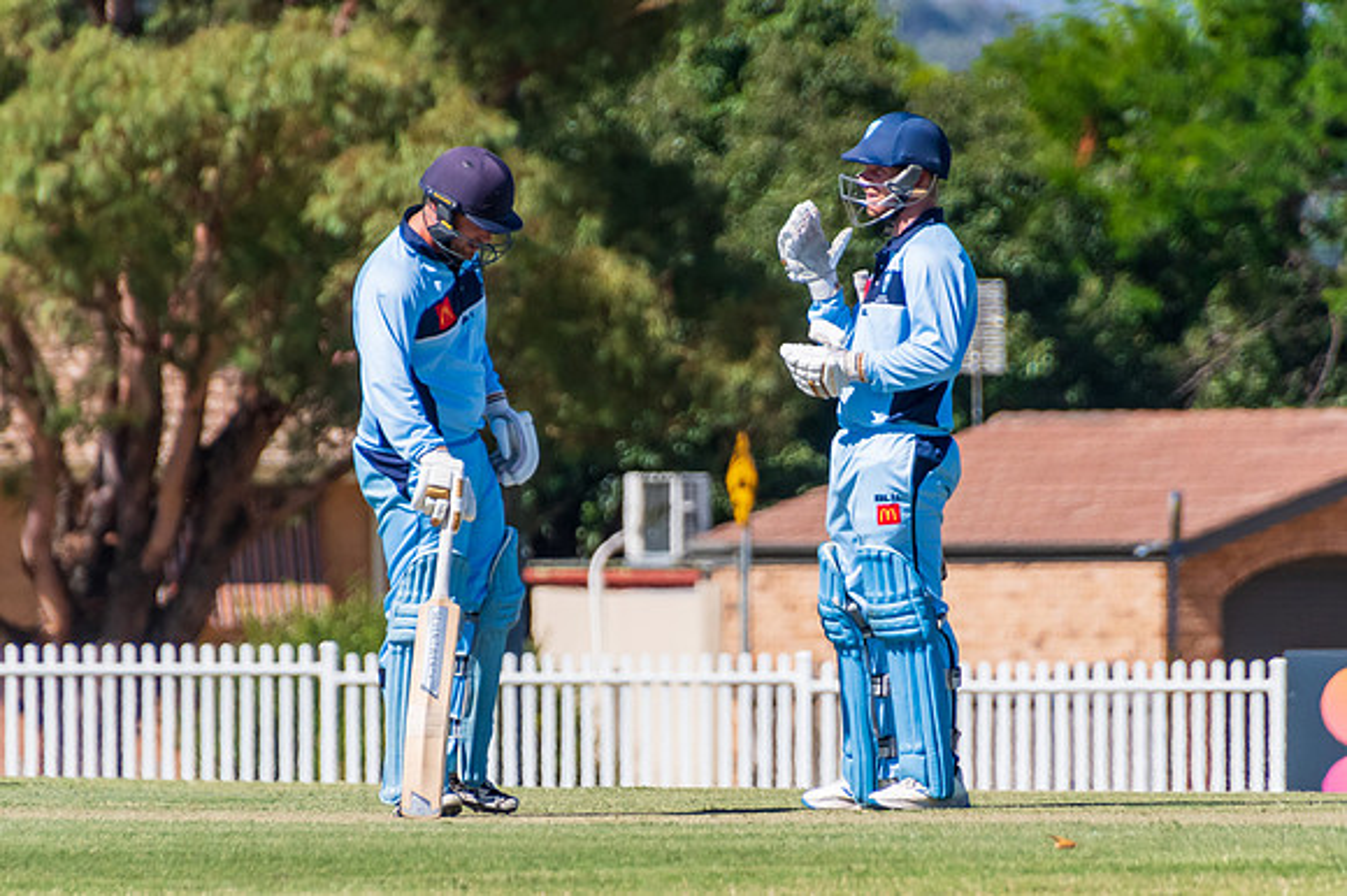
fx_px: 33128
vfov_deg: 1.6
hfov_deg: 2.3
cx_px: 669
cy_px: 429
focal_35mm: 886
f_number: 7.1
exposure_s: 1/2500
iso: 400
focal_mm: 400
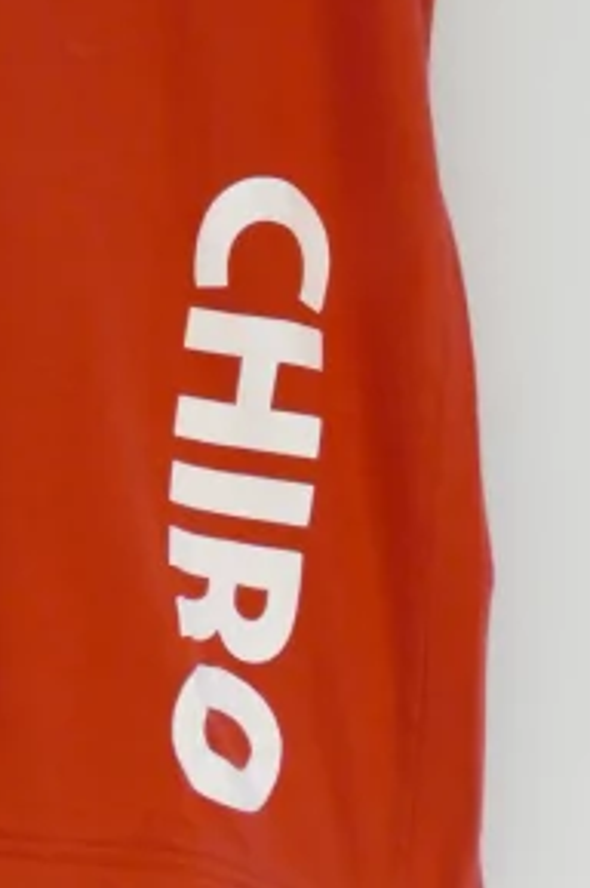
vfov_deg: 7.1
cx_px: -152
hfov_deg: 4.7
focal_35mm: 288
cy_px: -108
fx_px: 7096
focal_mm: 37.79
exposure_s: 1/50
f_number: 3.8
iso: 1600
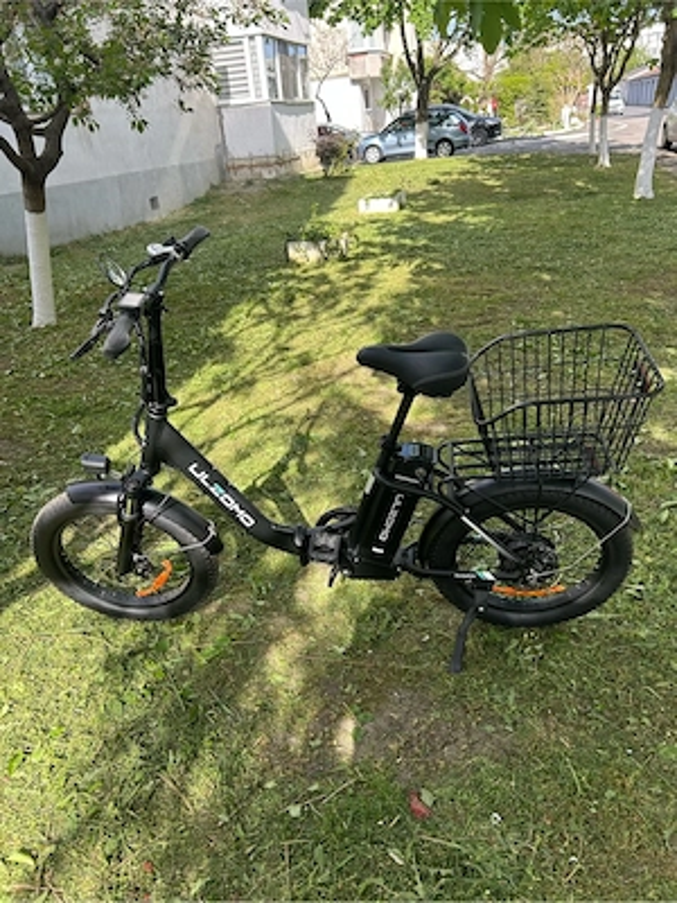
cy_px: 452
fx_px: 678
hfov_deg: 53.1
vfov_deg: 67.3
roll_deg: +5.2
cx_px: 338
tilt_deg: -25.9
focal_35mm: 26
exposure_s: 1/748
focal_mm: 5.7
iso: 50
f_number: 1.5
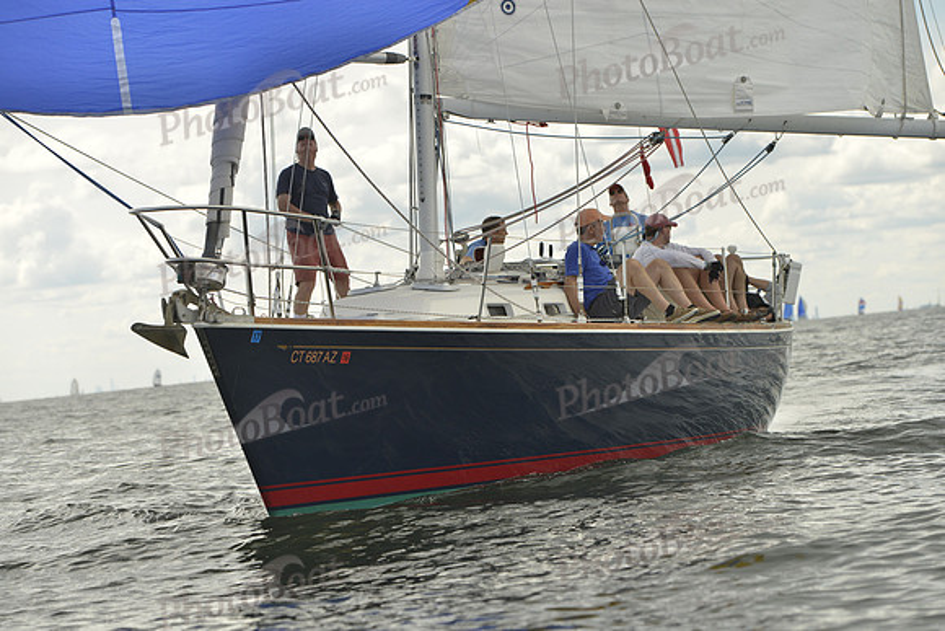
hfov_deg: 18.3
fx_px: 2941
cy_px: 316
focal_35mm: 112
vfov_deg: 12.2
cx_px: 472
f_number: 5
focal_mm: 112
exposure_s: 1/1000
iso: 200
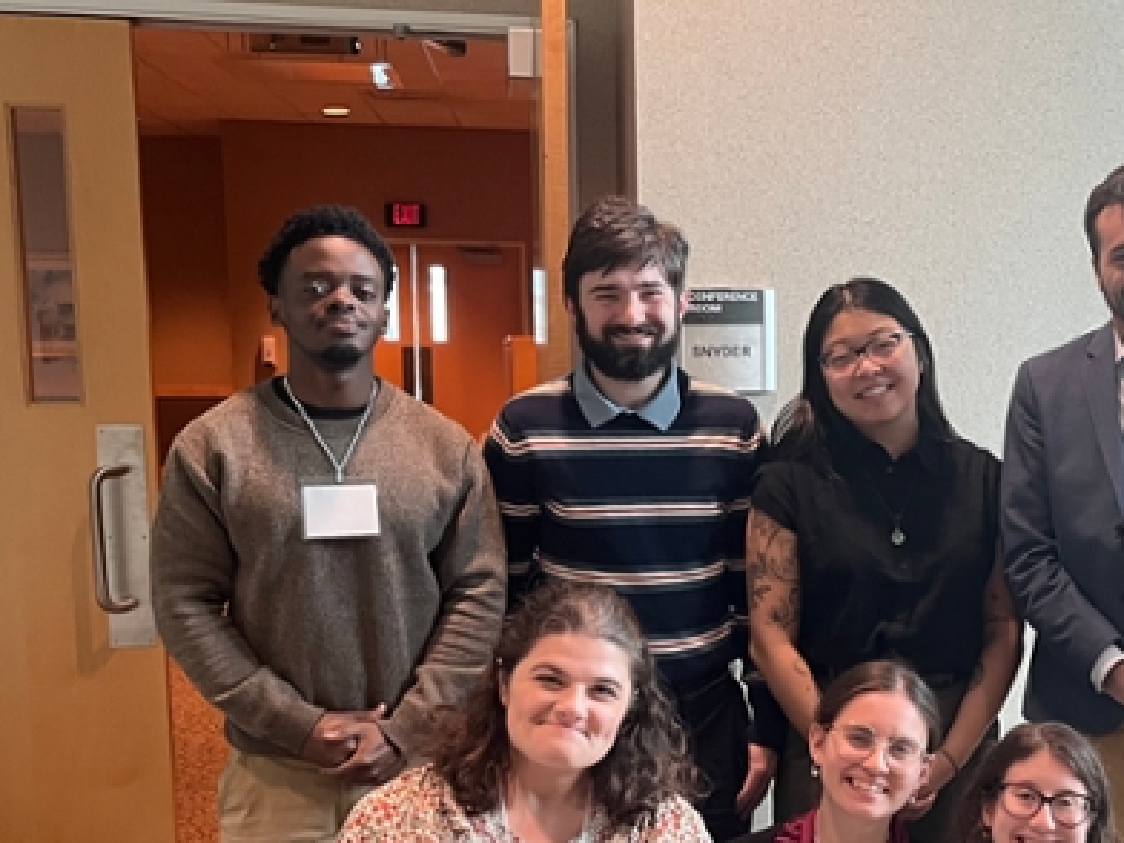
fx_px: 1721
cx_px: 869
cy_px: 619
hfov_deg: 35.2
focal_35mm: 53
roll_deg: -0.9
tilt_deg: -9.1
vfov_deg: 27.2
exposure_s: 1/60
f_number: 1.6
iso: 160
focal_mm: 5.1
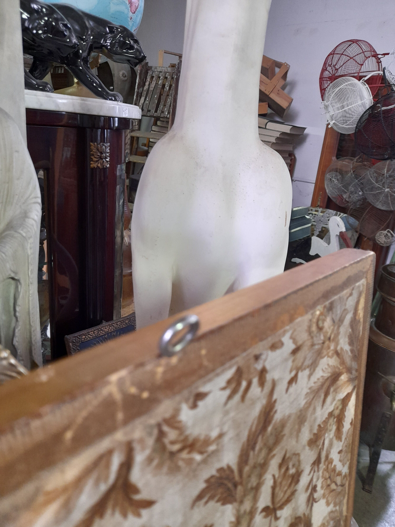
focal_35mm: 25
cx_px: 198
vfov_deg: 69.4
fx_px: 380
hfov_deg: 54.9
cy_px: 264
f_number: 2
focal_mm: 4.6
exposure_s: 1/50
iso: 250
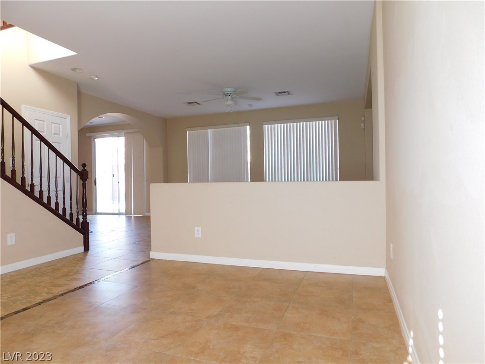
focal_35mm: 23
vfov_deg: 58.9
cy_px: 182
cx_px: 242
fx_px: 322
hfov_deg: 73.9
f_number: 3
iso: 180
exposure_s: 1/30
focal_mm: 4
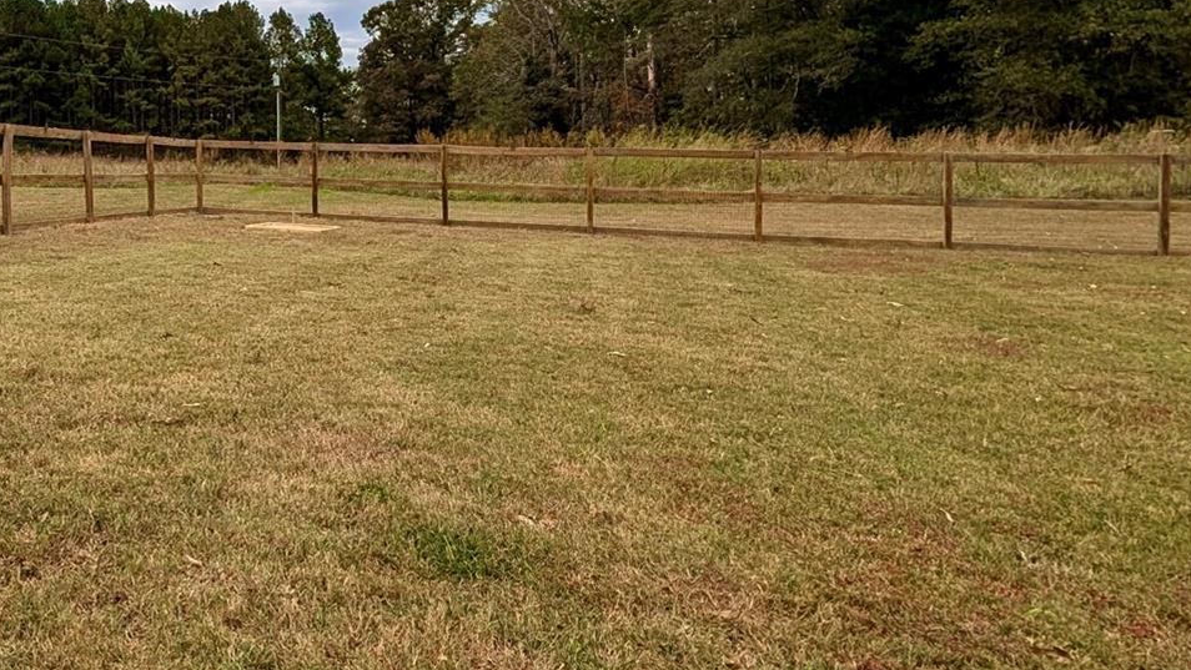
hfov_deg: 59.0
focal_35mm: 28
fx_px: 884
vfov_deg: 41.0
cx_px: 144
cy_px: 222
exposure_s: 1/2092
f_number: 1.7
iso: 51
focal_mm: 2.02
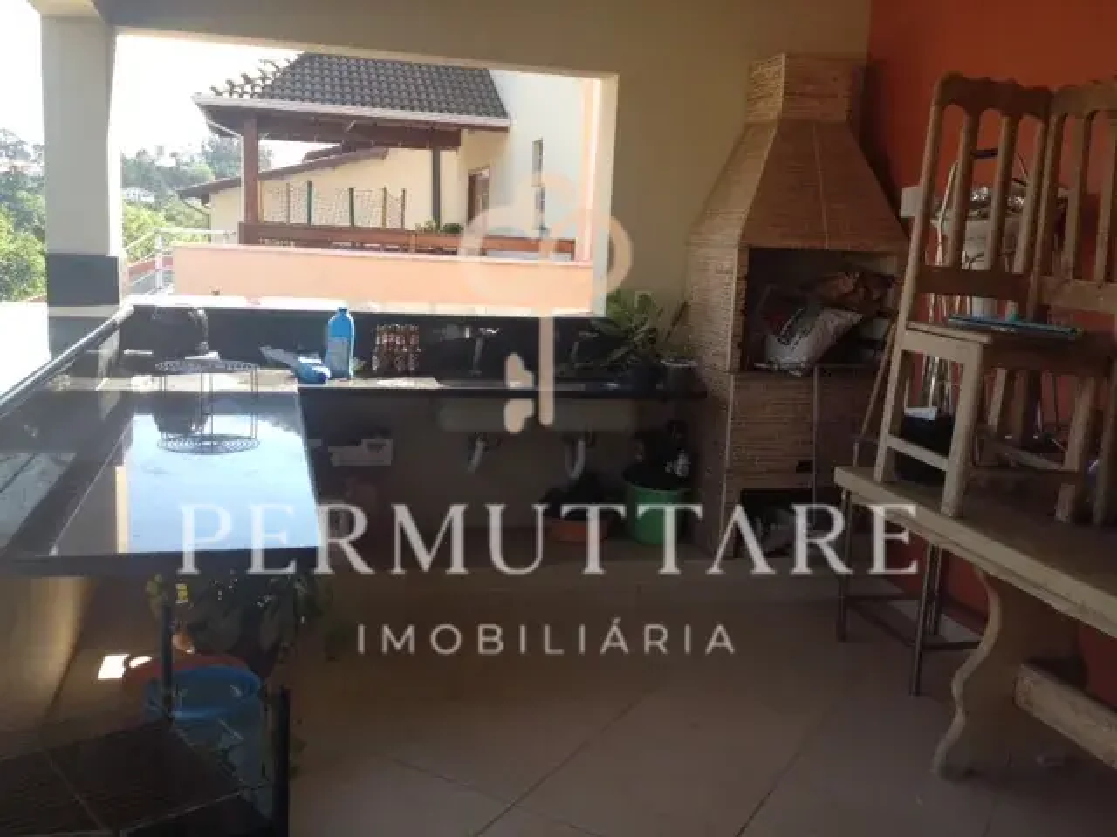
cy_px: 418
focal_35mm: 35
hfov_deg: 52.6
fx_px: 1129
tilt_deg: -13.5
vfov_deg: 40.7
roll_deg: -2.5
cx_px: 558
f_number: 2.4
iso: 50
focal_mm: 4.28
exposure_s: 1/284
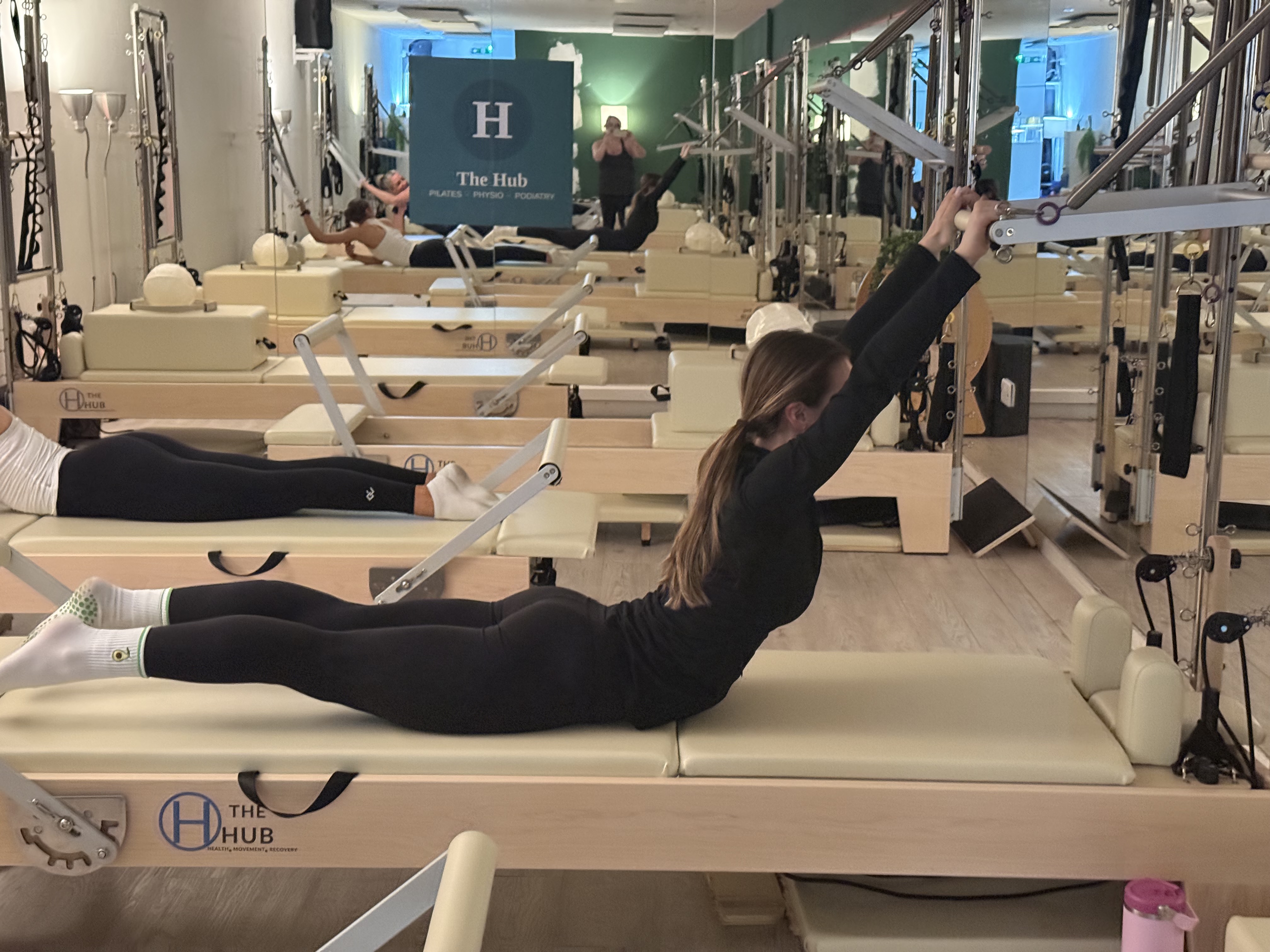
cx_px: 635
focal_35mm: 48
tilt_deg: -10.1
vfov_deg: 30.3
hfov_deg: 39.7
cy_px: 476
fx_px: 1761
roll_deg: -0.8
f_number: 1.78
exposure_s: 1/30
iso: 640
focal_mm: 6.76
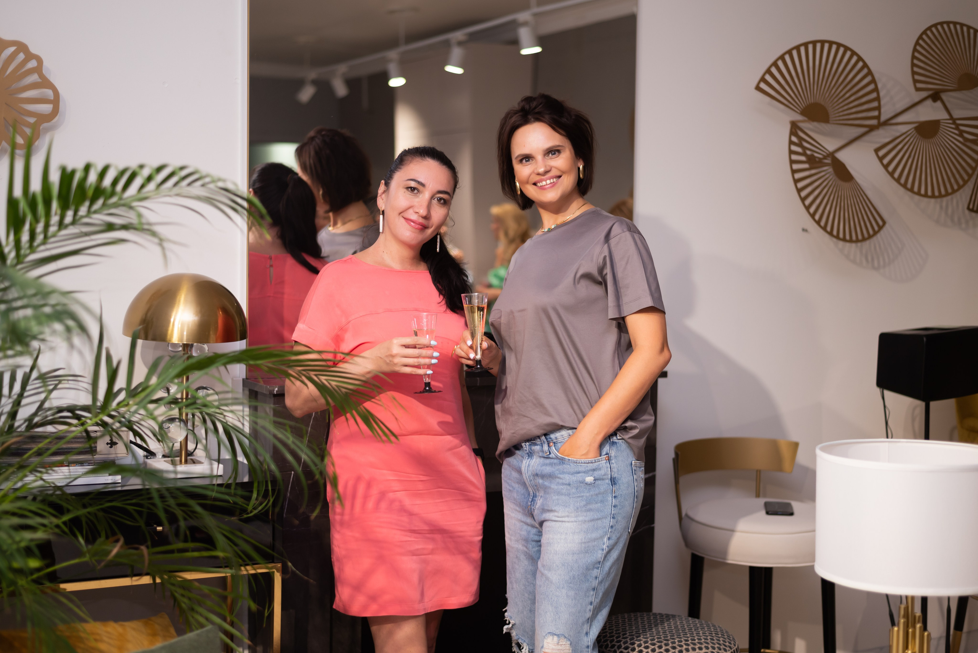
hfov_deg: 39.6
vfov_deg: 27.0
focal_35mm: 50
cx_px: 489
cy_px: 326
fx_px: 1359
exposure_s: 1/200
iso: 160
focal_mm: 50
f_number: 2.2
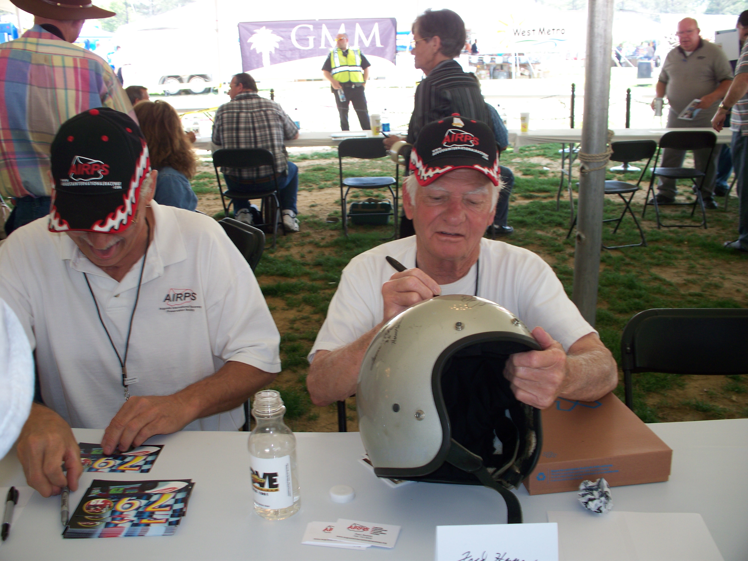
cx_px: 374
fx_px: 778
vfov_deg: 39.7
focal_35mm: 36
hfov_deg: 51.4
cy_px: 280
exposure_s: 1/60
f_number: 2.8
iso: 64
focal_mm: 7.54
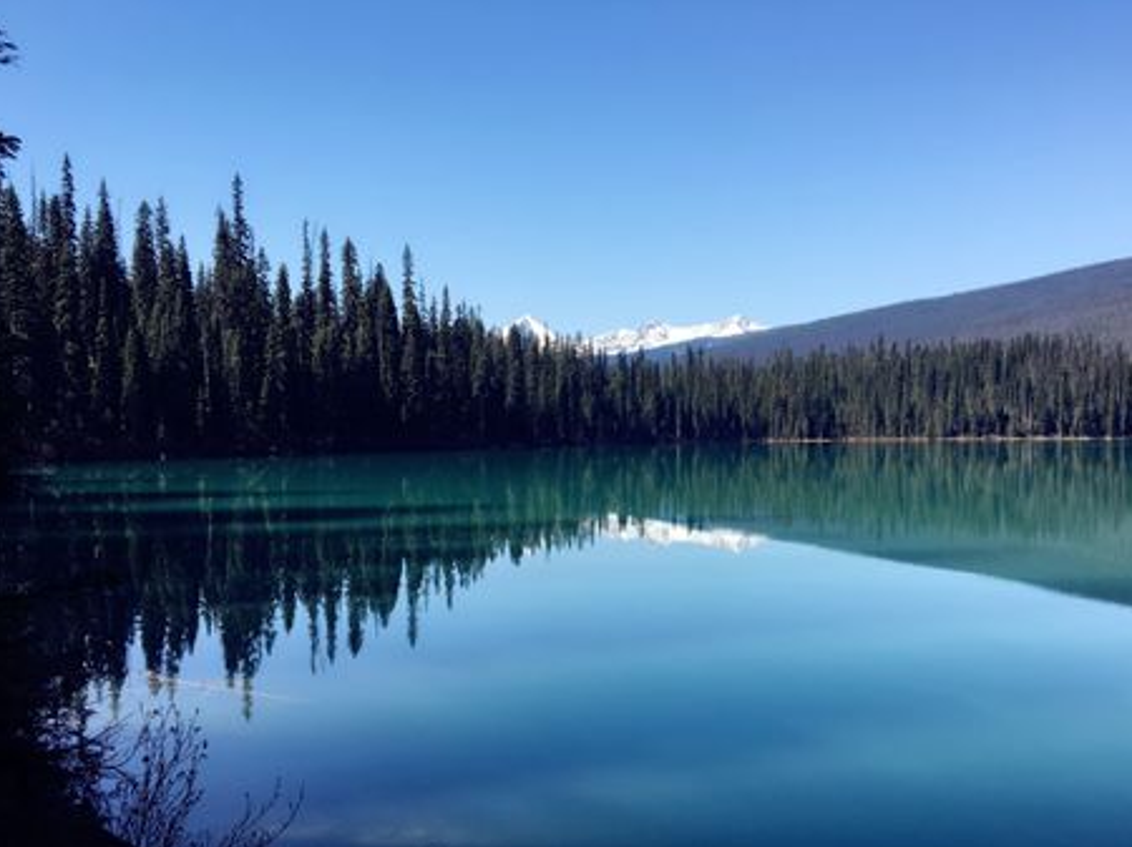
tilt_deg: -1.9
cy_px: 478
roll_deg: +0.3
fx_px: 1079
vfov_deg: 42.8
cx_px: 631
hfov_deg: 55.2
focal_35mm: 33
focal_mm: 4.15
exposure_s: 1/1026
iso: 25
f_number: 2.2
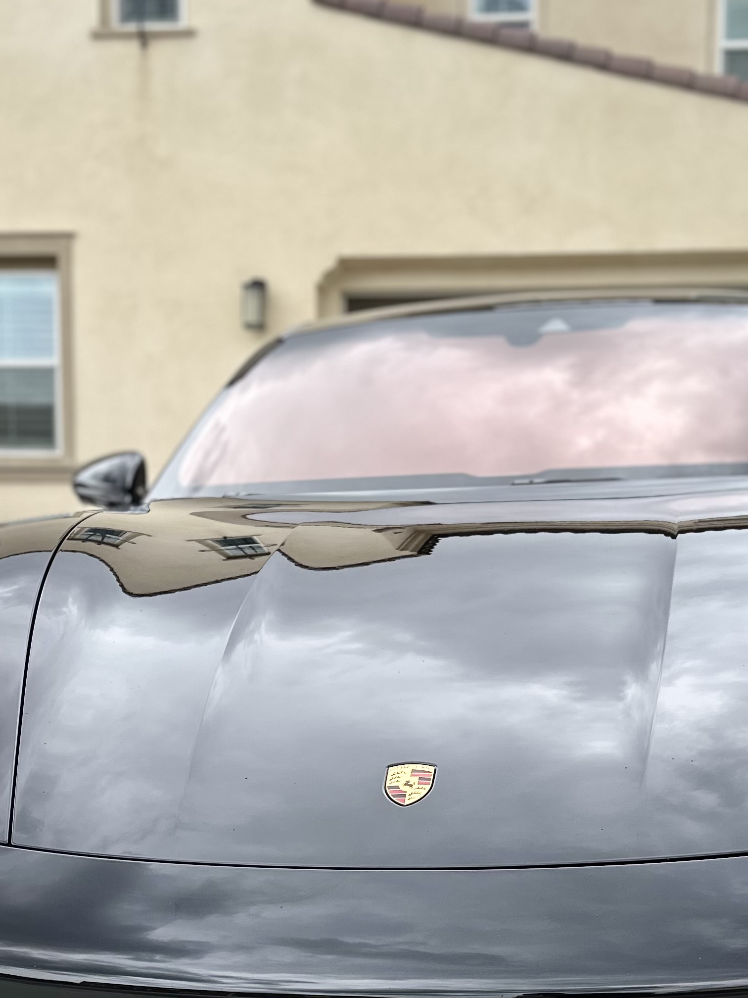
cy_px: 741
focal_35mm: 48
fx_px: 1383
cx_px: 443
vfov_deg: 38.7
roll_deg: -1.6
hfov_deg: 30.2
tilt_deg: -2.8
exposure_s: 1/1119
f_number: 1.78
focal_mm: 6.86
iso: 80
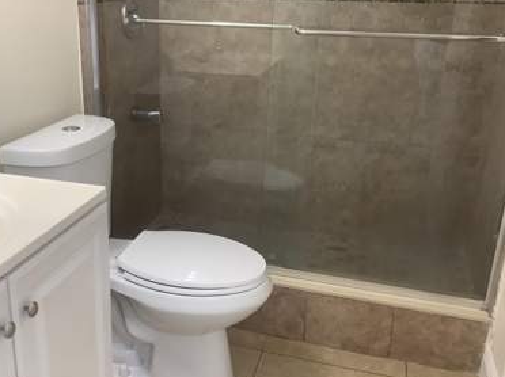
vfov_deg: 35.9
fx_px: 583
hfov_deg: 46.6
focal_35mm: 40
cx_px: 202
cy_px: 185
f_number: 2.4
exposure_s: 1/50
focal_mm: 3.3
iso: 80
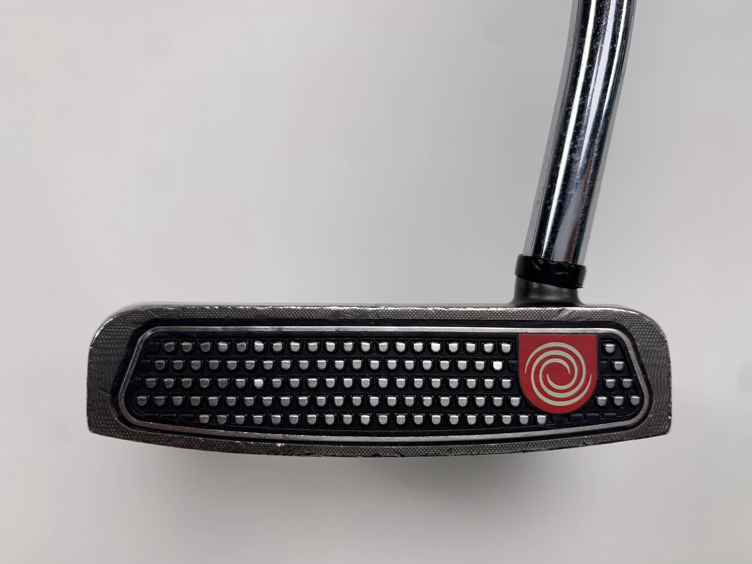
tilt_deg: -58.5
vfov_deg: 53.1
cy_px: 282
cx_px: 376
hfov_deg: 67.3
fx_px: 565
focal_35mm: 26
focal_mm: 4.25
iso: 25
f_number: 1.8
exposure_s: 1/325
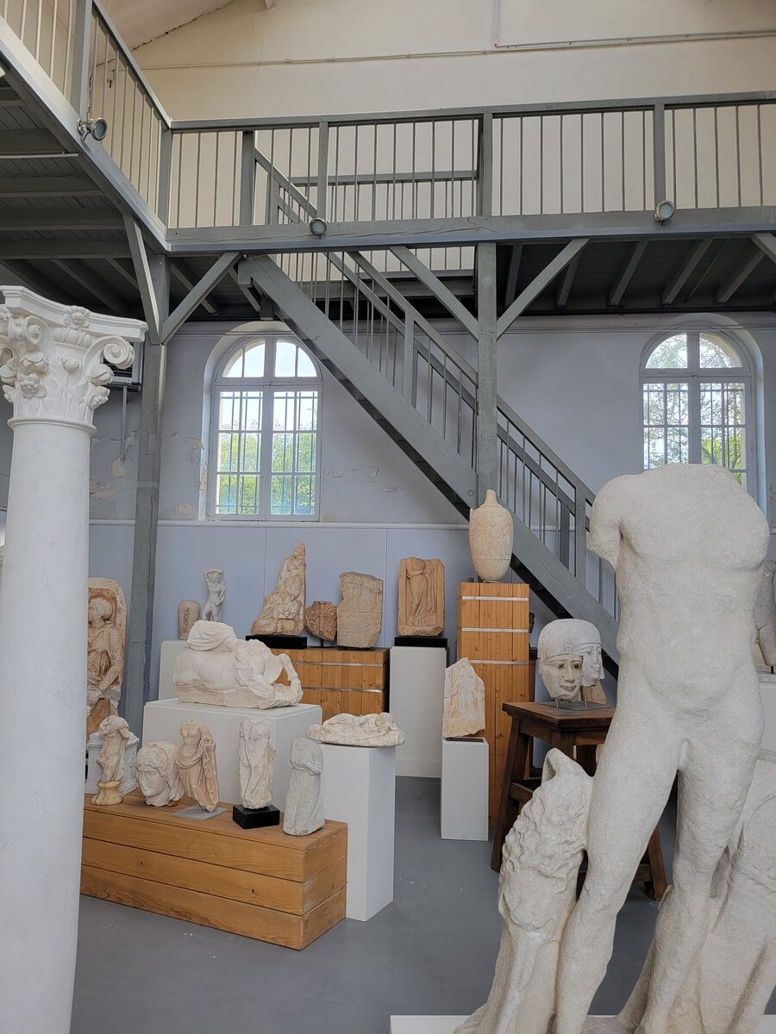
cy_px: 517
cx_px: 388
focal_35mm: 26
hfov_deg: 53.1
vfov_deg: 67.3
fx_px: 777
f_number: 1.8
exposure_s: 1/142
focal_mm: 5.4
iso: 40
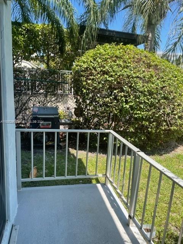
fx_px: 183
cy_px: 122
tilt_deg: -10.3
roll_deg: -1.9
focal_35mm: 26
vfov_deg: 67.3
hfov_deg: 53.1
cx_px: 92
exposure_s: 1/1319
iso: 32
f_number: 1.6
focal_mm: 4.2
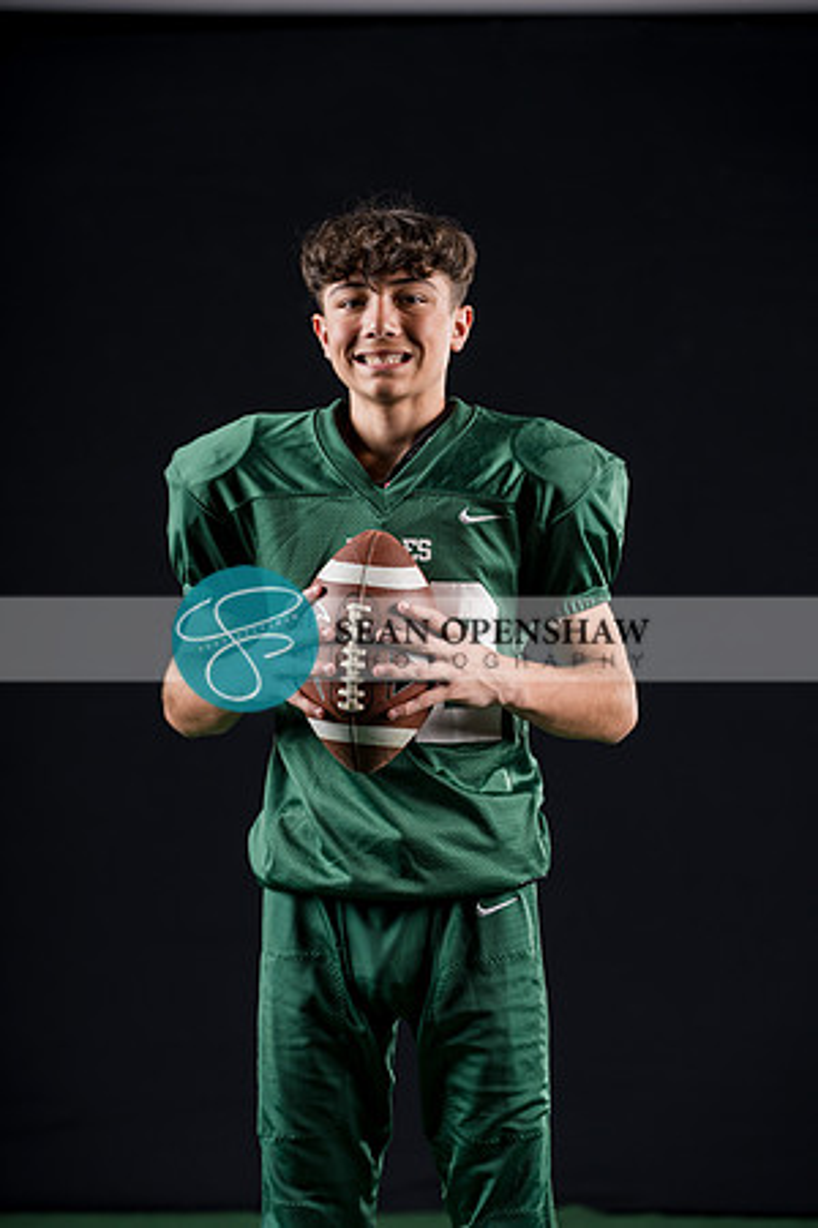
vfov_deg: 20.2
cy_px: 614
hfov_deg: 13.6
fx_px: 3442
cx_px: 409
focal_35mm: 101
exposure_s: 1/160
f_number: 4
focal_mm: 101
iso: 200
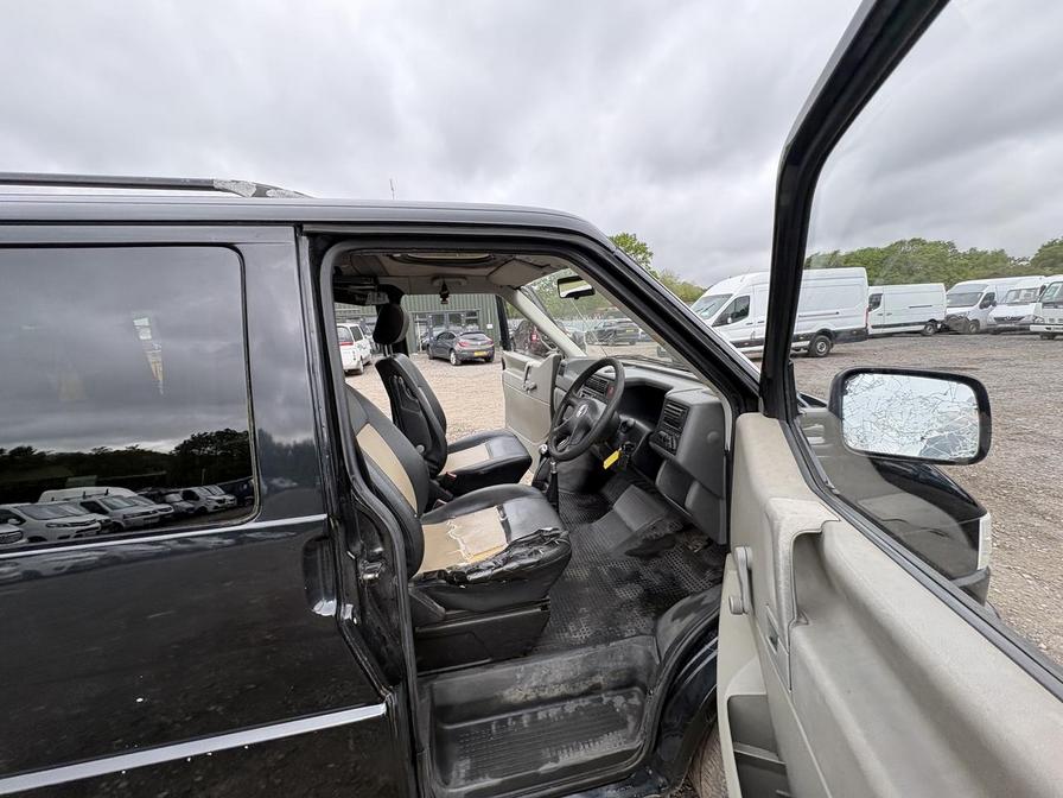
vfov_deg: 85.7
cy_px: 399
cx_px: 532
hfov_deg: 102.1
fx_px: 430
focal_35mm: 14
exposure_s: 1/256
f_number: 2.2
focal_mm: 2.22
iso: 40
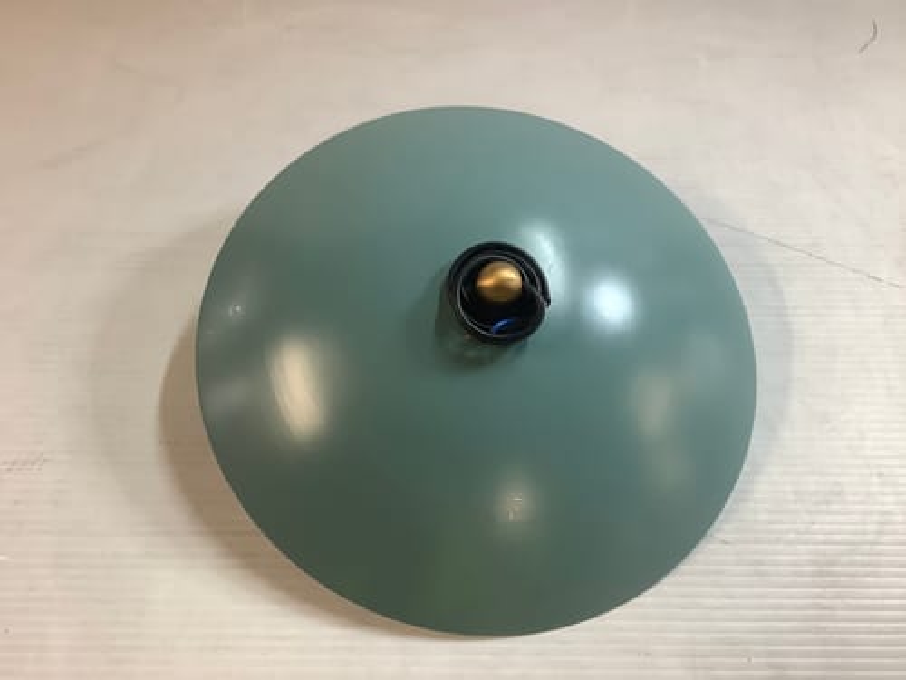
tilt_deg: -52.9
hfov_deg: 58.4
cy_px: 340
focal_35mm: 31
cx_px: 453
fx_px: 811
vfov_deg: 45.4
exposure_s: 1/50
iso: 160
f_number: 2.4
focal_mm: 3.3
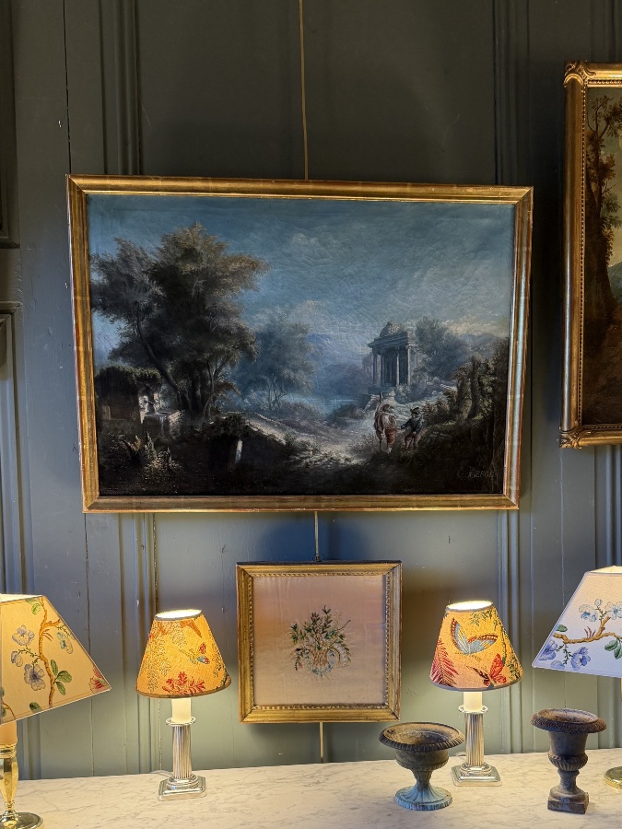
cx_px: 327
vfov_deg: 55.7
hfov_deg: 44.1
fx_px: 767
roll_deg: -1.4
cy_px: 547
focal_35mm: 32
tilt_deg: -2.8
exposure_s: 1/99
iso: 200
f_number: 1.78
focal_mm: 6.76
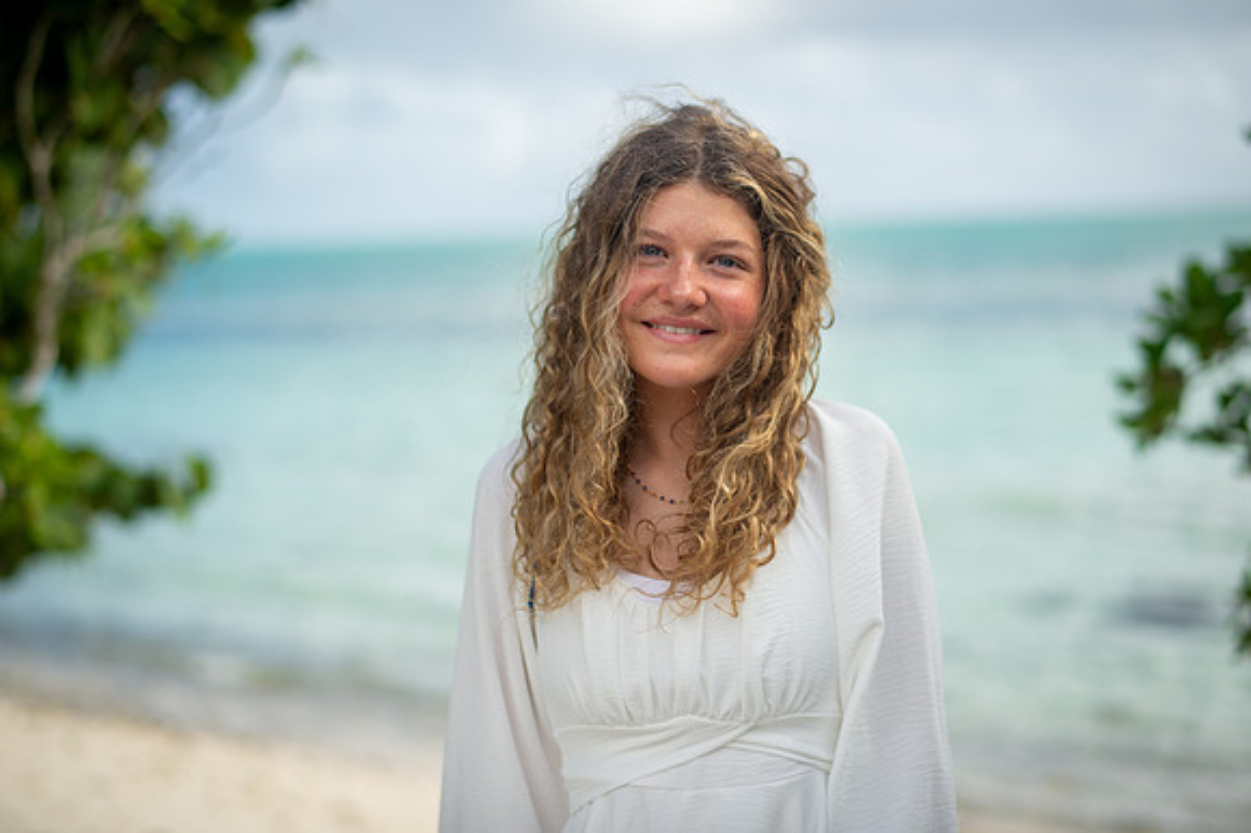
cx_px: 626
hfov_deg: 34.5
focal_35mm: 58
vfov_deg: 23.4
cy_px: 416
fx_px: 2014
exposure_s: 1/1000
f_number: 2
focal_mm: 58
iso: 200
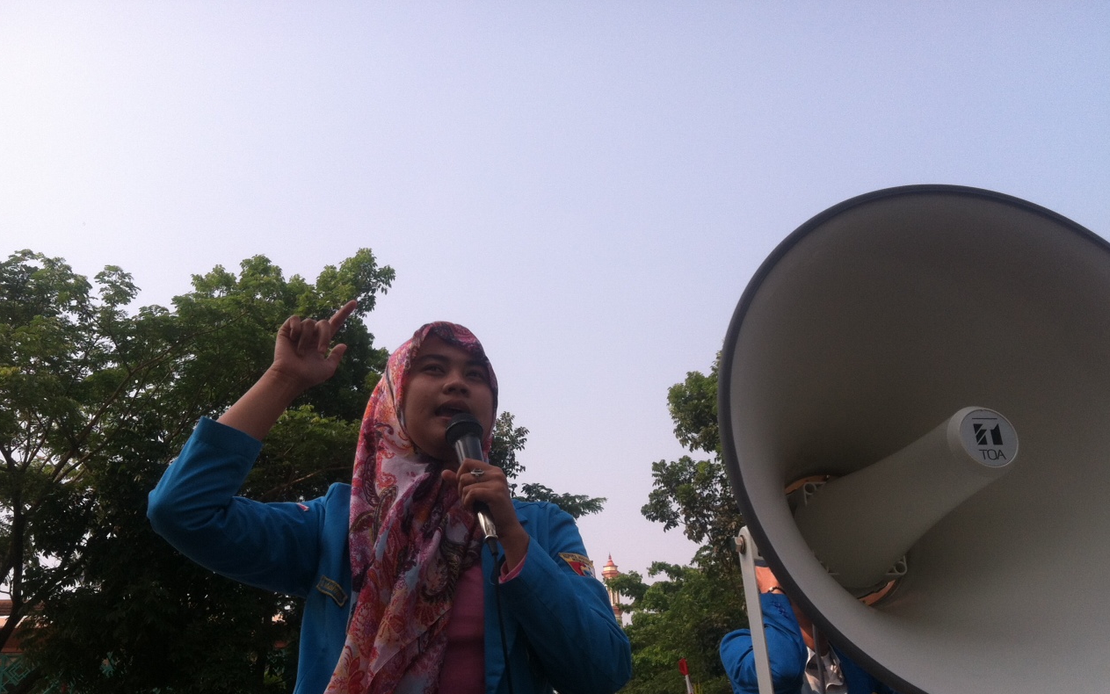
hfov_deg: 51.5
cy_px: 423
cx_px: 543
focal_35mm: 38
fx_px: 1150
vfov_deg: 33.5
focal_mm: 3.85
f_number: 2.8
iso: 80
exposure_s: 1/736
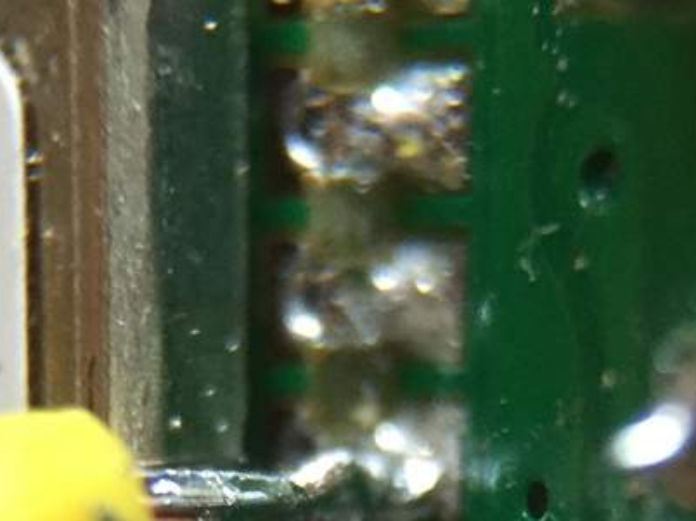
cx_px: 365
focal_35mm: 65
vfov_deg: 21.5
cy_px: 553
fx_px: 1306
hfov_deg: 29.8
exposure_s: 1/33
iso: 200
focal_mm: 4.15
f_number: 2.2
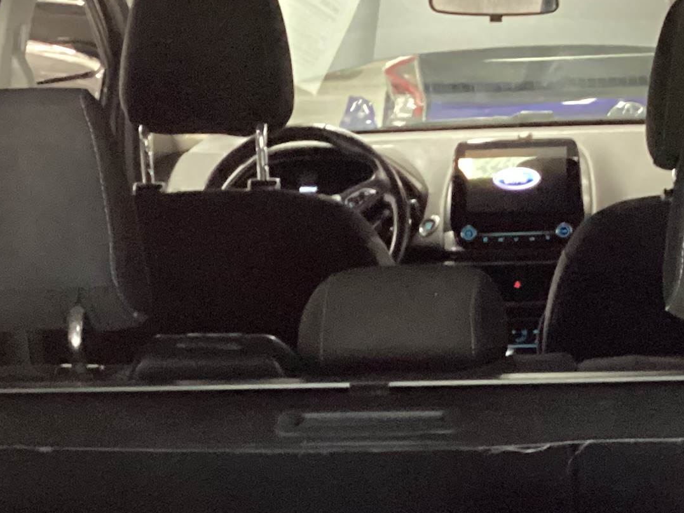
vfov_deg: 15.2
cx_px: 401
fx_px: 1857
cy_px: 603
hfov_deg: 20.8
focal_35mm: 94
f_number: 2.4
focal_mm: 3.3
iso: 800
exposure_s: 1/24
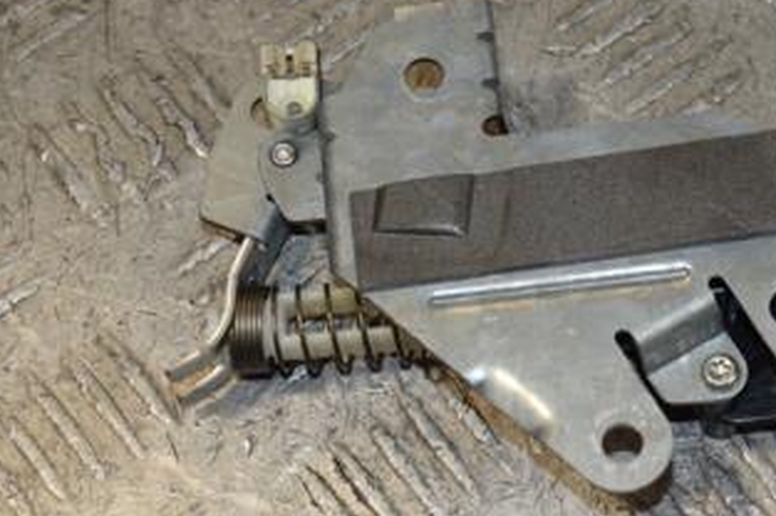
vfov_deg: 9.5
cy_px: 260
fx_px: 3101
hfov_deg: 14.1
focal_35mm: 144
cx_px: 682
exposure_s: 1/200
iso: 800
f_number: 7.1
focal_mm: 50
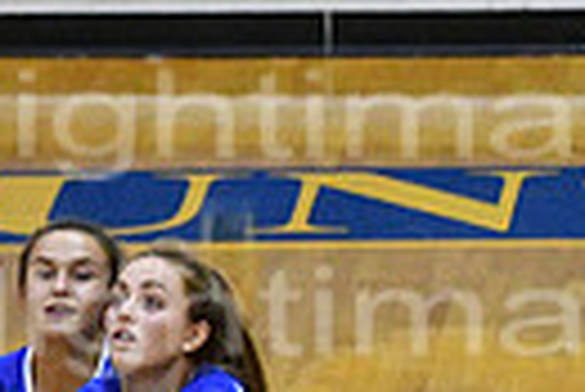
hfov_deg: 2.2
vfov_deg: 1.5
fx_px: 15243
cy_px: 421
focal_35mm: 937
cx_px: 243
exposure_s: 1/640
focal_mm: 140
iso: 8000
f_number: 3.5
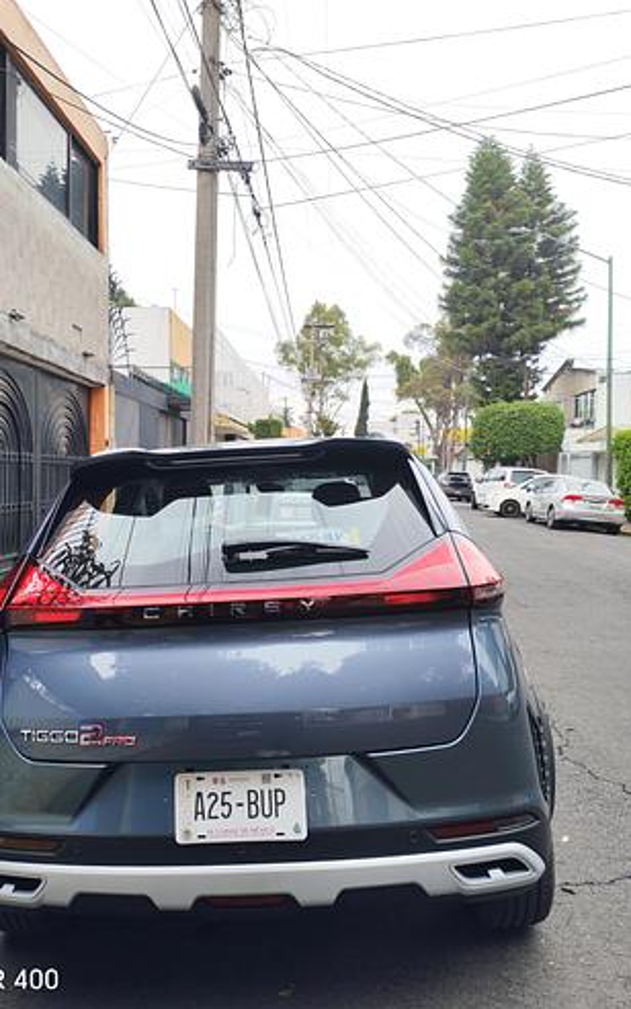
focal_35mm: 29
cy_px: 508
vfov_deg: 64.6
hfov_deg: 42.9
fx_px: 798
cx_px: 253
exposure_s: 1/180
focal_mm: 6.12
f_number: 1.9
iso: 50
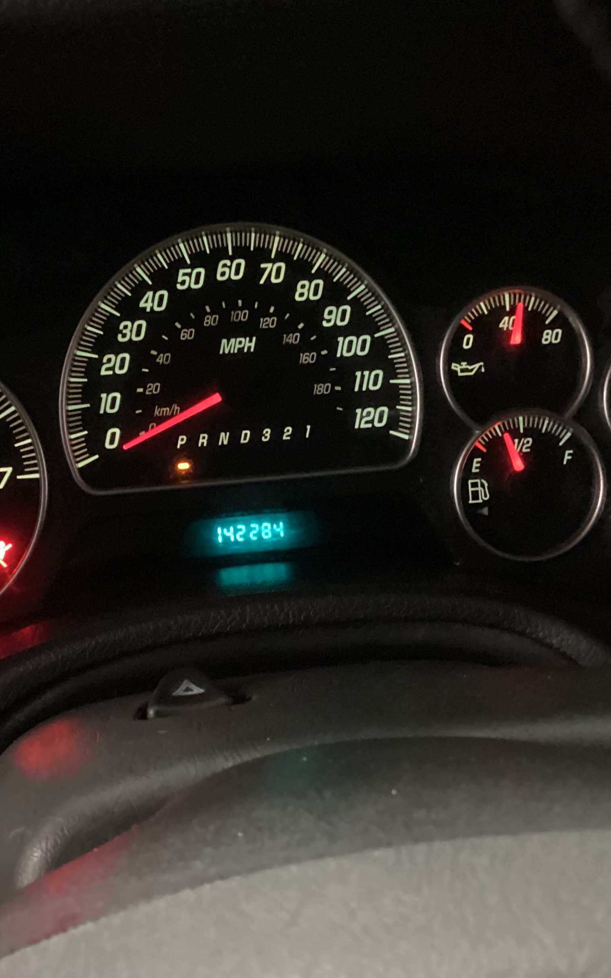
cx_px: 248
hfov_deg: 29.2
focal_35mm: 44
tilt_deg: -31.5
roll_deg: -0.5
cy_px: 487
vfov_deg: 45.3
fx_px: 1172
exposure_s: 1/17
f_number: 2.4
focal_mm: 3.3
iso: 800
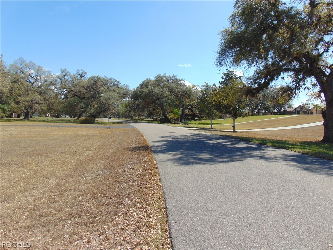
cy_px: 125
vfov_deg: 54.9
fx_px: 240
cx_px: 166
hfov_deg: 69.4
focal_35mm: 25
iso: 80
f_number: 7.7
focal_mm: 4.5
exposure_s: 1/250
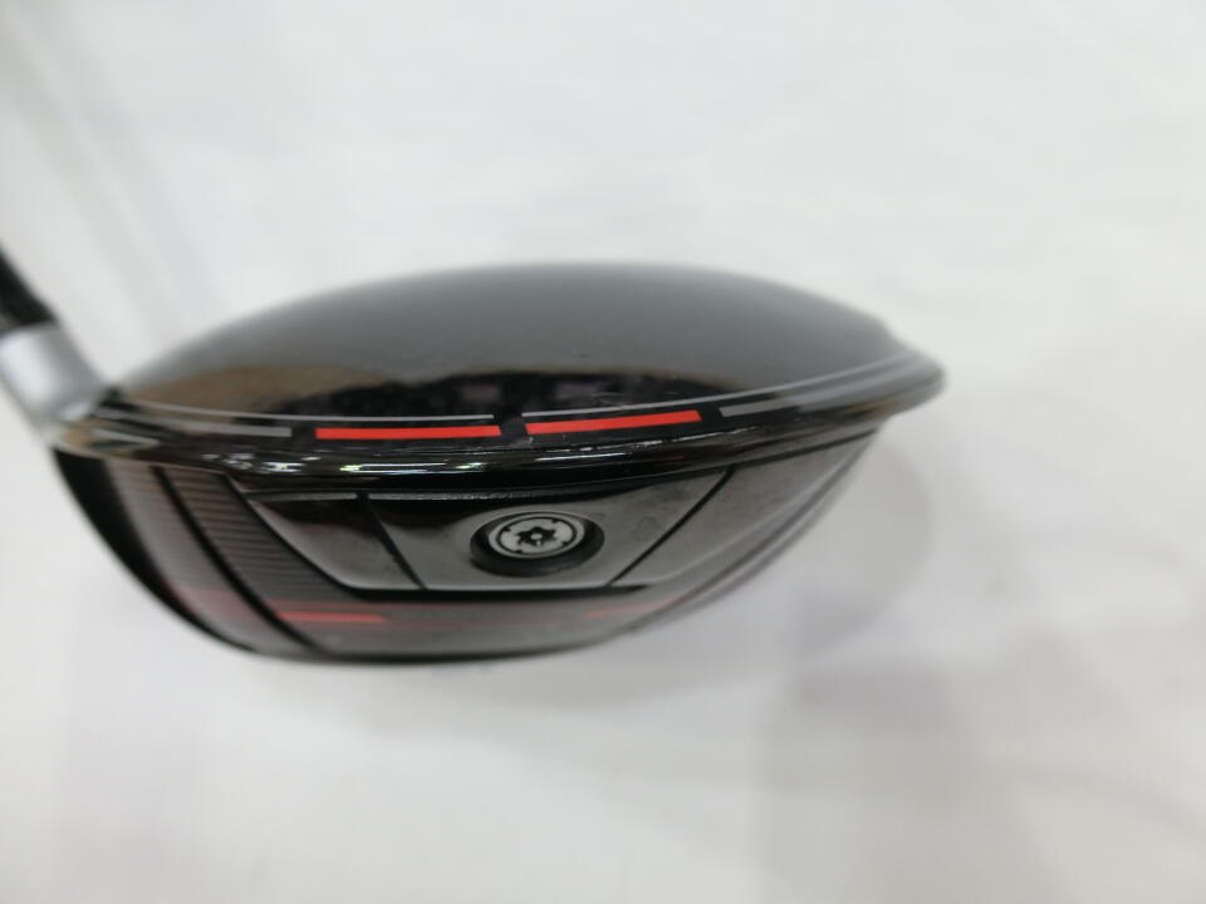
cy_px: 452
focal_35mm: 25
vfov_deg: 54.9
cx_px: 603
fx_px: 871
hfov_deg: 69.4
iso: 160
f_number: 2.8
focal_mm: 5.4
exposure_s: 1/125
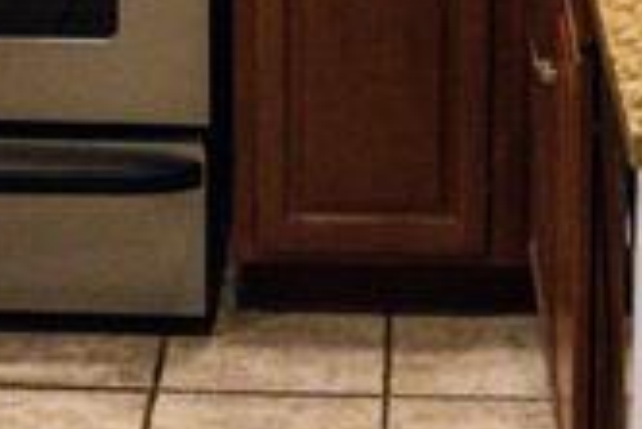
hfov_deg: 13.9
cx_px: 309
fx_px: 2642
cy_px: -560
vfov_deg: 8.6
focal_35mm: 148
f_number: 4
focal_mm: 24
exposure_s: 1/320
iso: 10000
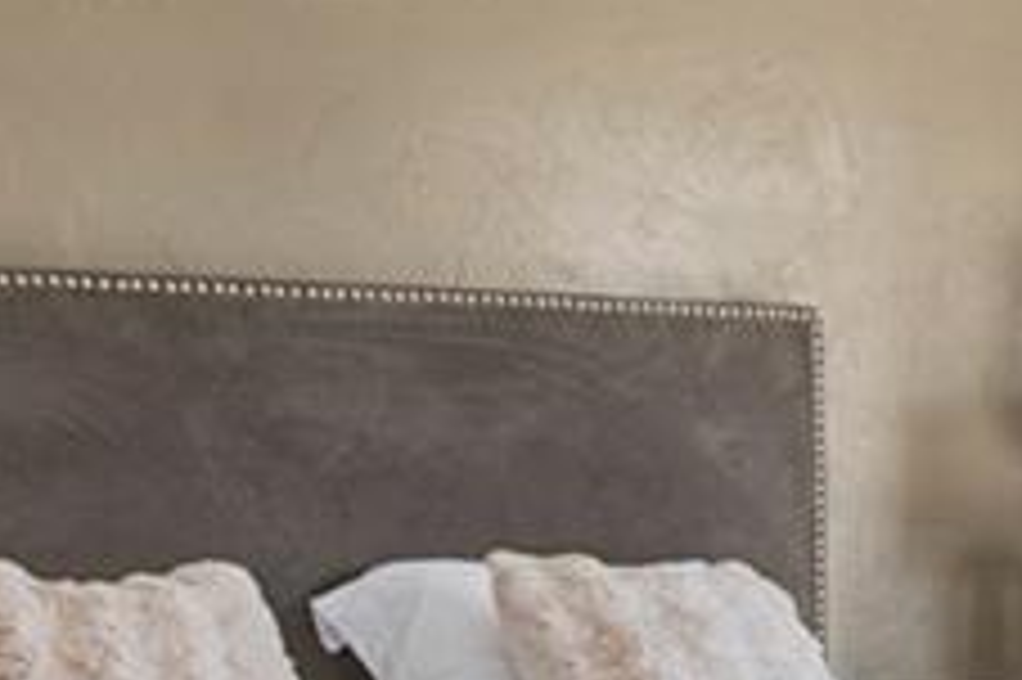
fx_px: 3206
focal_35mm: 113
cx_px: 1832
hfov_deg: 15.6
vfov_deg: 12.1
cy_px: 511
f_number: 8
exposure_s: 1/100
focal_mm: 16
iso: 200
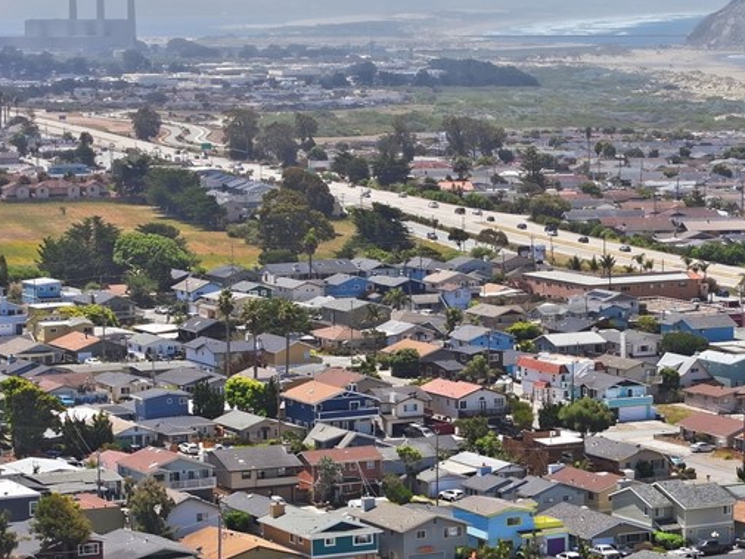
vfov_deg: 10.4
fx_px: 3057
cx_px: 550
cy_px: 397
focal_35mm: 142
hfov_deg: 13.8
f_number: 2.8
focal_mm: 19.4
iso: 100
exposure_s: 1/1250
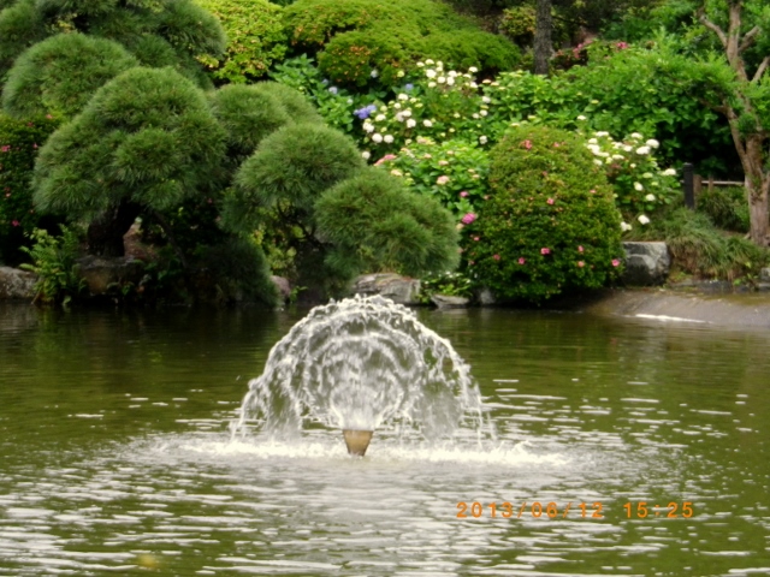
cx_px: 385
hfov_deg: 16.1
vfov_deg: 12.1
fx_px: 2714
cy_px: 288
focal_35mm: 122
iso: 160
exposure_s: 1/80
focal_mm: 21.6
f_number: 5.5
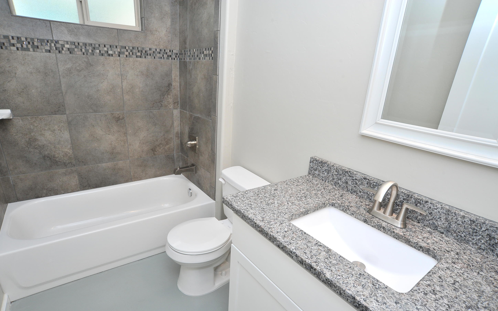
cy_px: 171
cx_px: 244
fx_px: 258
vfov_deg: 62.1
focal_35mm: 19
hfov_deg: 88.0
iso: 640
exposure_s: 1/30
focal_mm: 18
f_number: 11
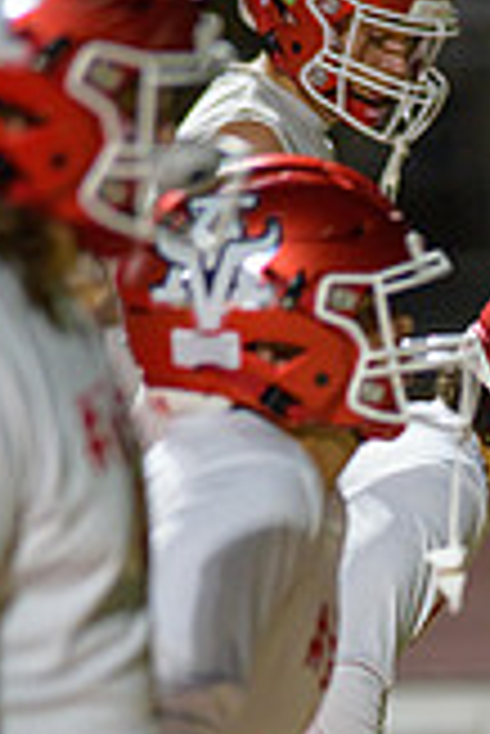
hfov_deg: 2.5
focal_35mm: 552
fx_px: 11245
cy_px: 662
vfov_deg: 3.7
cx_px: 535
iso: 1250
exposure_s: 1/250
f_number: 2.8
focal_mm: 200
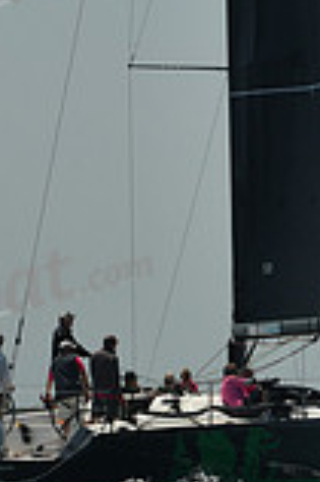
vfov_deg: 6.8
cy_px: -201
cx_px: 312
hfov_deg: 4.5
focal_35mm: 301
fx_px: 4022
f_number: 10
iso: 320
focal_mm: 82
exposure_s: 1/640
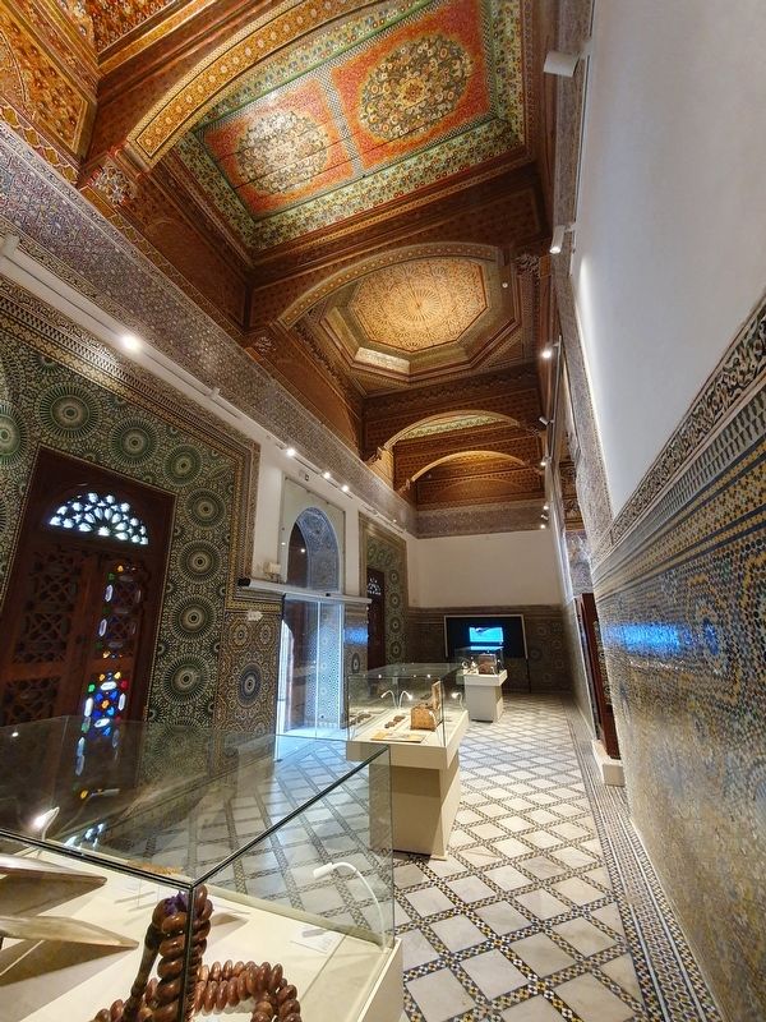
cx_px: 383
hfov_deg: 89.9
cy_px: 511
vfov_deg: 106.2
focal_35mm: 13
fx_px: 384
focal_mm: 1.8
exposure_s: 1/50
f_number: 2.2
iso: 400
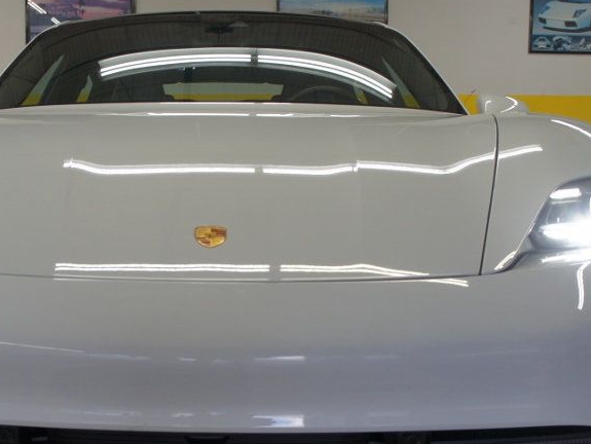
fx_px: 920
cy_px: 271
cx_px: 200
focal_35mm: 54
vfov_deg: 27.1
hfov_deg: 35.3
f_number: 4.5
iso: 200
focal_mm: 21
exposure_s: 1/50
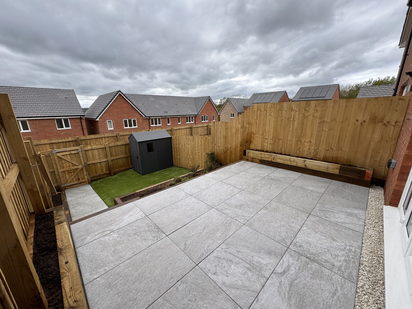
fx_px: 167
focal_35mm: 14
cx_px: 206
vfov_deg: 85.7
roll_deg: +1.2
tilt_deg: -15.3
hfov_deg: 102.1
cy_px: 154
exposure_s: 1/664
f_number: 2.2
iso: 40
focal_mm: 2.22
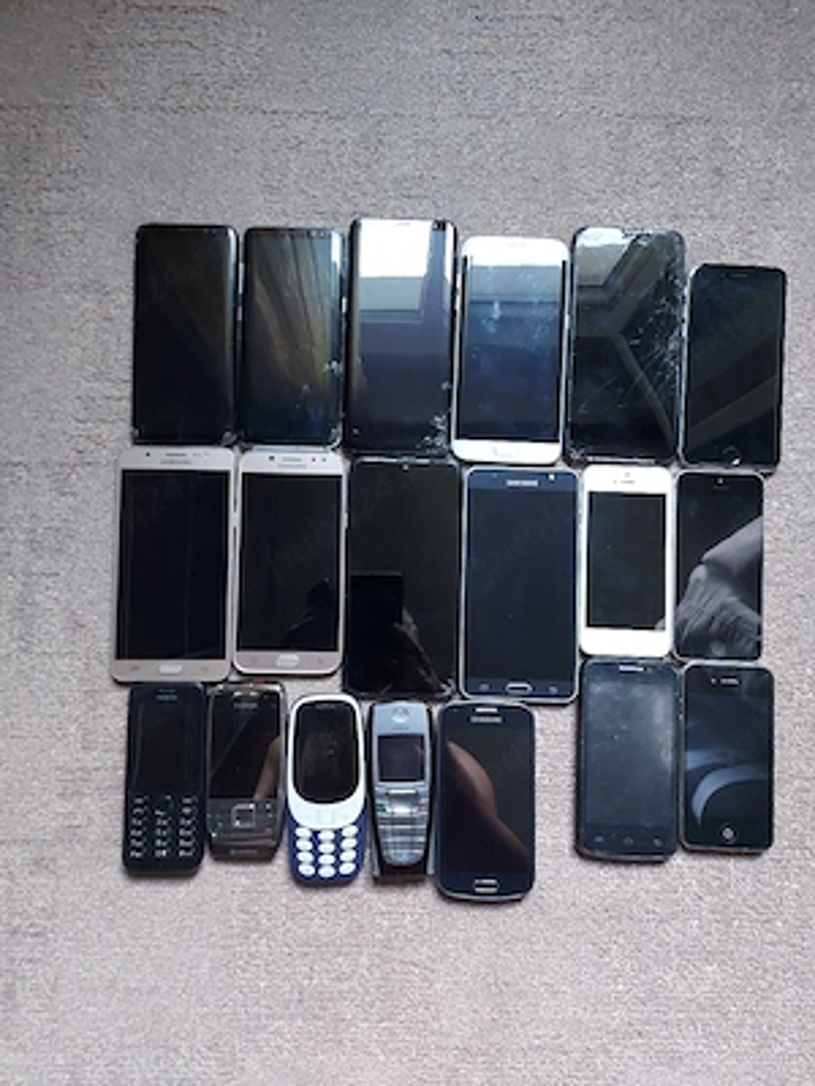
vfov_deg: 71.6
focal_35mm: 24
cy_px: 543
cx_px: 408
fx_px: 753
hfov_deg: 56.8
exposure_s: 1/25
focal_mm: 5.23
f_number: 1.8
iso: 320
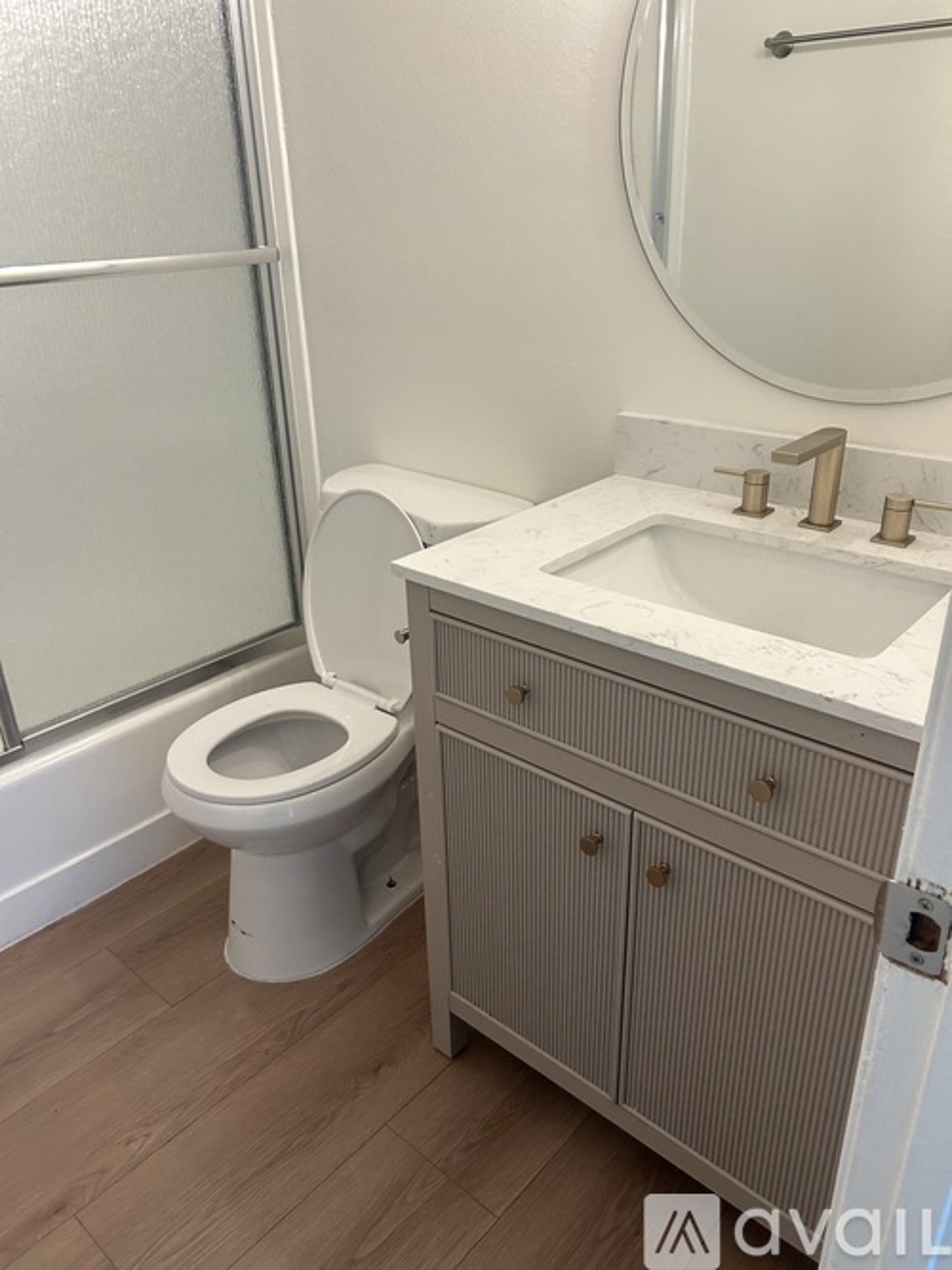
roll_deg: +2.3
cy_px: 635
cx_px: 476
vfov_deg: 67.3
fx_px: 954
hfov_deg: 53.0
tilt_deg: -25.5
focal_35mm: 26
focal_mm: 5.7
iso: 125
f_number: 1.5
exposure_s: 1/120
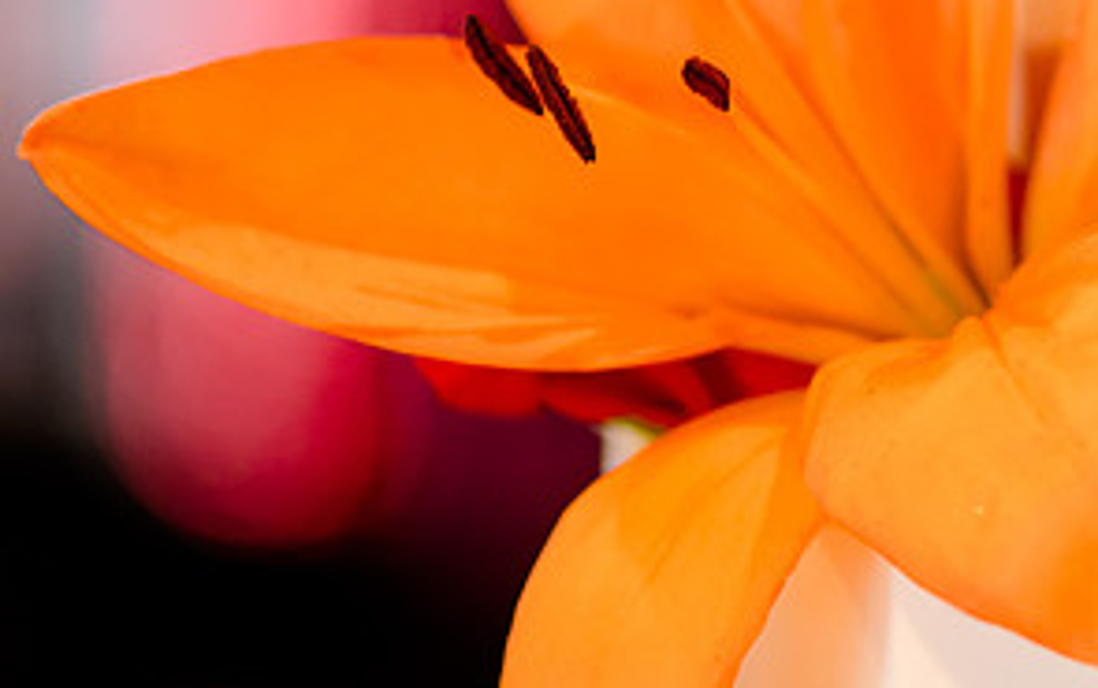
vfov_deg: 4.2
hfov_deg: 6.6
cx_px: 1050
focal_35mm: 316
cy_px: 106
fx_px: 9465
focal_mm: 105
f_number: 3
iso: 800
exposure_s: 1/125
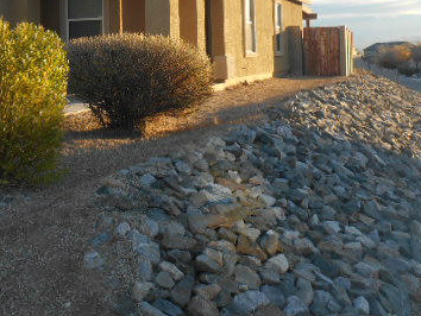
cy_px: 44
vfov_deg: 25.5
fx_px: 682
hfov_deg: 33.9
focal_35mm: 56
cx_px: 132
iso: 80
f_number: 3.6
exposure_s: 1/200
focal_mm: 5.5
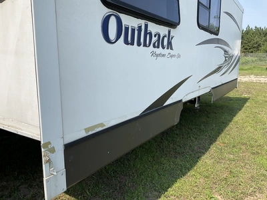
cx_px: 134
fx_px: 224
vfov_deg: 48.2
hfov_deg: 61.7
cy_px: 100
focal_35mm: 29
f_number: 1.8
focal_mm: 3
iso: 25
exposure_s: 1/1451
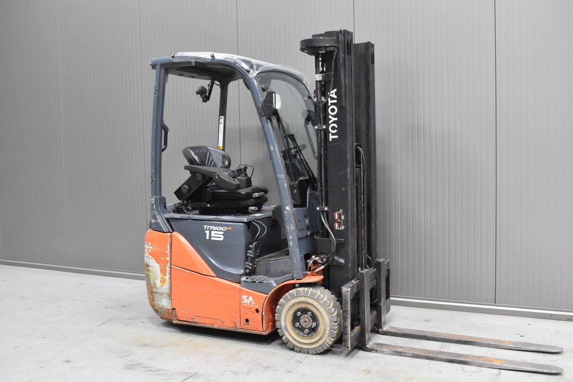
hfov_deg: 53.1
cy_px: 191
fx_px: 573
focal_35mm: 36
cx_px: 286
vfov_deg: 36.9
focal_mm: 24
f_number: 5.6
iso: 1600
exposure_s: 1/20
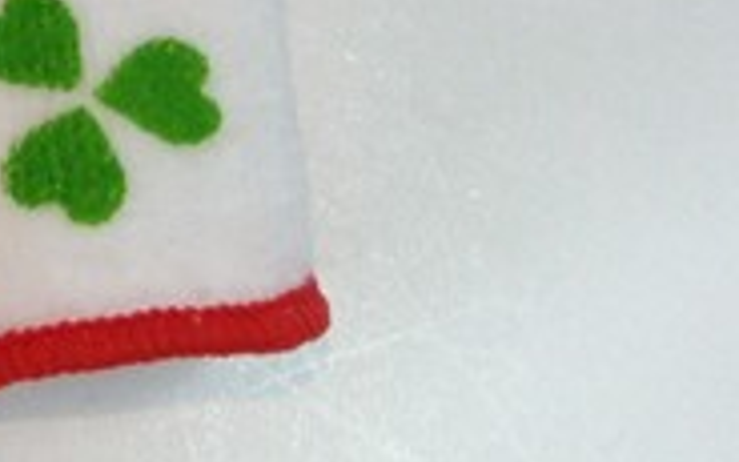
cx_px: -699
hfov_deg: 11.8
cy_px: -695
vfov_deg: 7.5
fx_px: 3243
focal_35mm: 161
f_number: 2.4
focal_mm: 4.28
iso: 64
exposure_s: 1/33
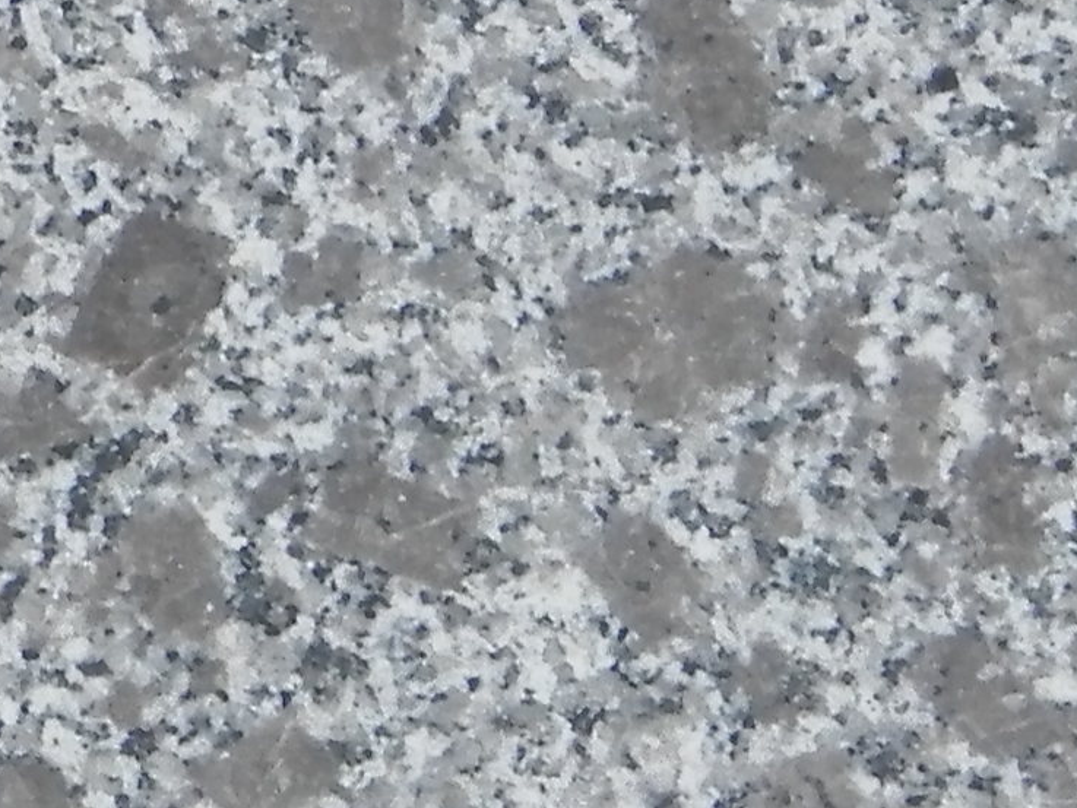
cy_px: -1026
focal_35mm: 663
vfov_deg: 2.2
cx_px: -1317
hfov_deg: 3.0
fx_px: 20631
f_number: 4.5
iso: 125
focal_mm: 19
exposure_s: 1/160
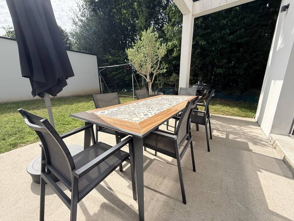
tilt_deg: -13.3
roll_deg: +0.7
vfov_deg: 85.7
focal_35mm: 14
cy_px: 110
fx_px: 119
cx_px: 147
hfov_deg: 102.1
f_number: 2.2
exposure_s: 1/1698
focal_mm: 2.22
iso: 50
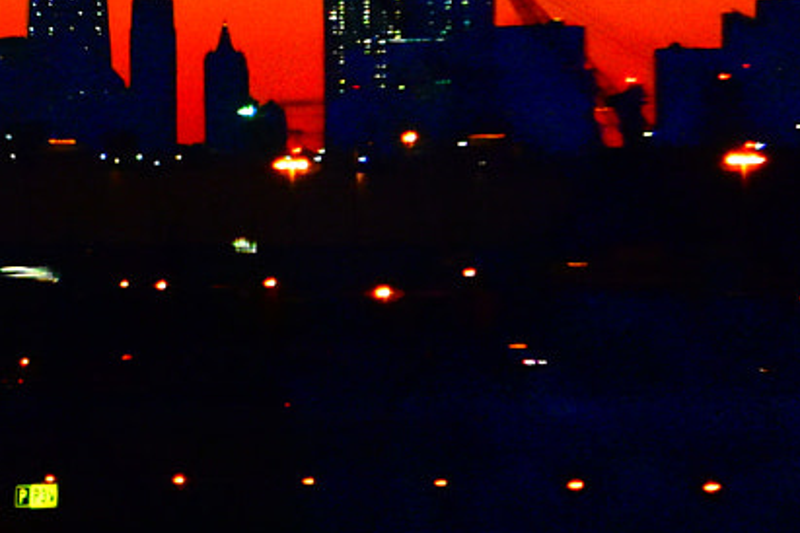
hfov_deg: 2.8
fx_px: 16220
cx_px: -93
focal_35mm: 730
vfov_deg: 1.9
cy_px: -123
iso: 7200
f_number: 4.8
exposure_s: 1/125
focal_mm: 125
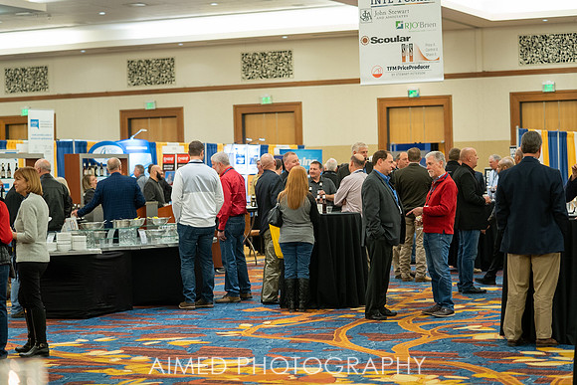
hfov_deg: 22.6
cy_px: 192
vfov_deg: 15.2
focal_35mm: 90
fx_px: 1443
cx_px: 288
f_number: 2.8
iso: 3200
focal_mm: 90
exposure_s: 1/160
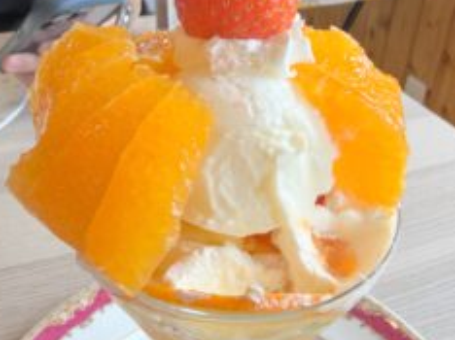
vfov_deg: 38.5
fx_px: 486
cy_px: 138
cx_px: 259
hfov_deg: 50.0
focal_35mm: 37
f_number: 2.2
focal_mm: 2.22
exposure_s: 1/120
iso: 50
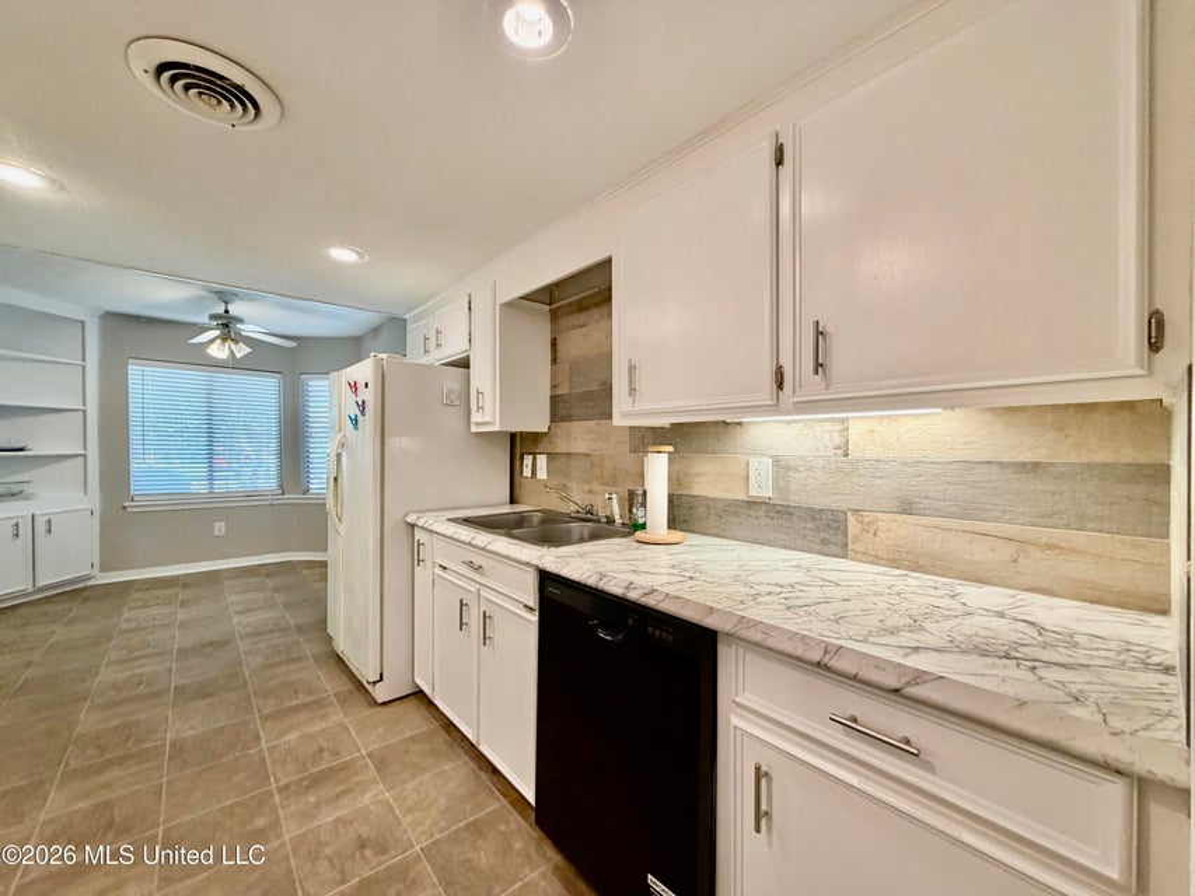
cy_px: 448
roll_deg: -0.3
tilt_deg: -1.1
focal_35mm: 14
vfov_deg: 85.7
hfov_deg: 102.1
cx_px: 598
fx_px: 483
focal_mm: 2.22
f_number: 2.2
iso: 250
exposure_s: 1/120
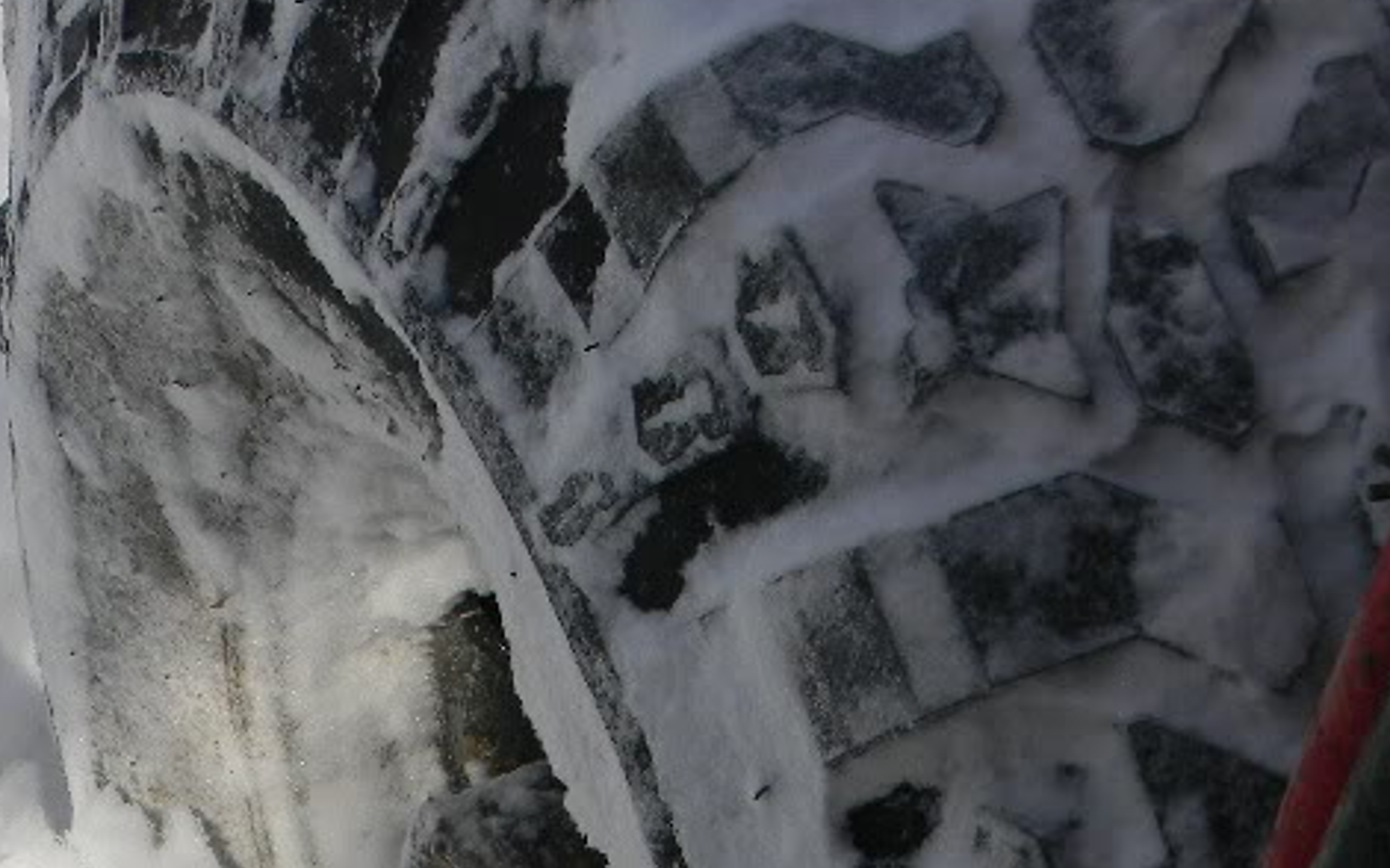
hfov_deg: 24.6
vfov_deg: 15.2
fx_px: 3143
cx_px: 310
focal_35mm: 83
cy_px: 995
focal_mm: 6.4
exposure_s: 1/385
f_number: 3.7
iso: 80
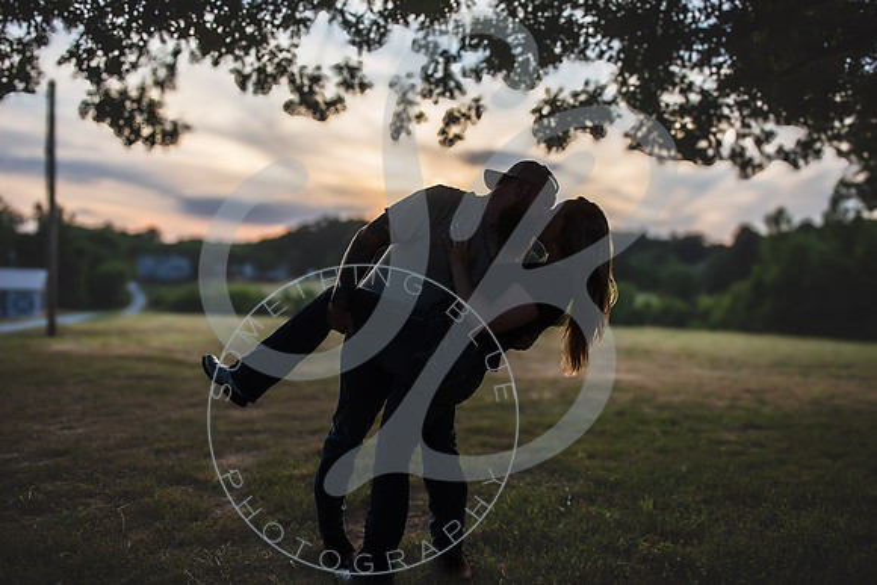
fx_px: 672
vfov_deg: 47.1
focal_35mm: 28
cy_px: 292
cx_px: 438
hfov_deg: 66.3
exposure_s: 1/1000
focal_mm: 24
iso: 250
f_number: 2.8
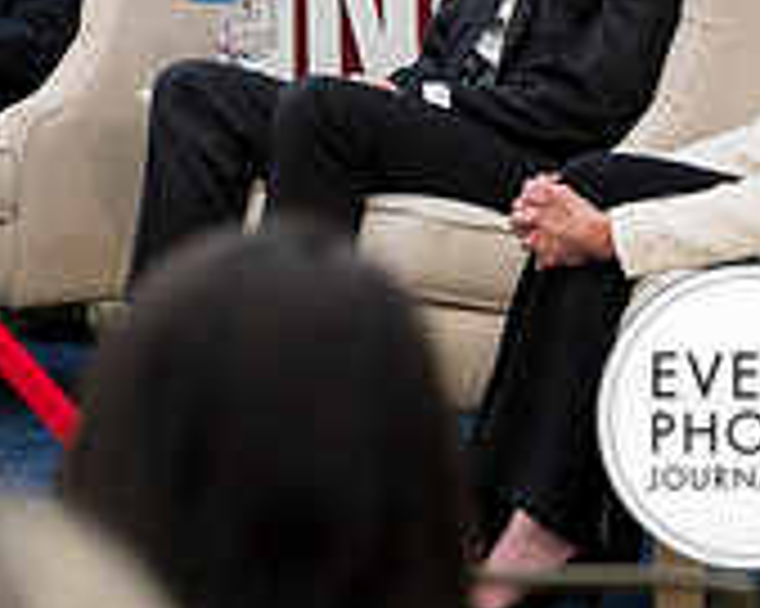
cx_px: -252
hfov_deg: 7.5
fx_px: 5710
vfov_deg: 6.0
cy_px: -155
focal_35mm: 254
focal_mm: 79
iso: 220
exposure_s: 1/160
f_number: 4
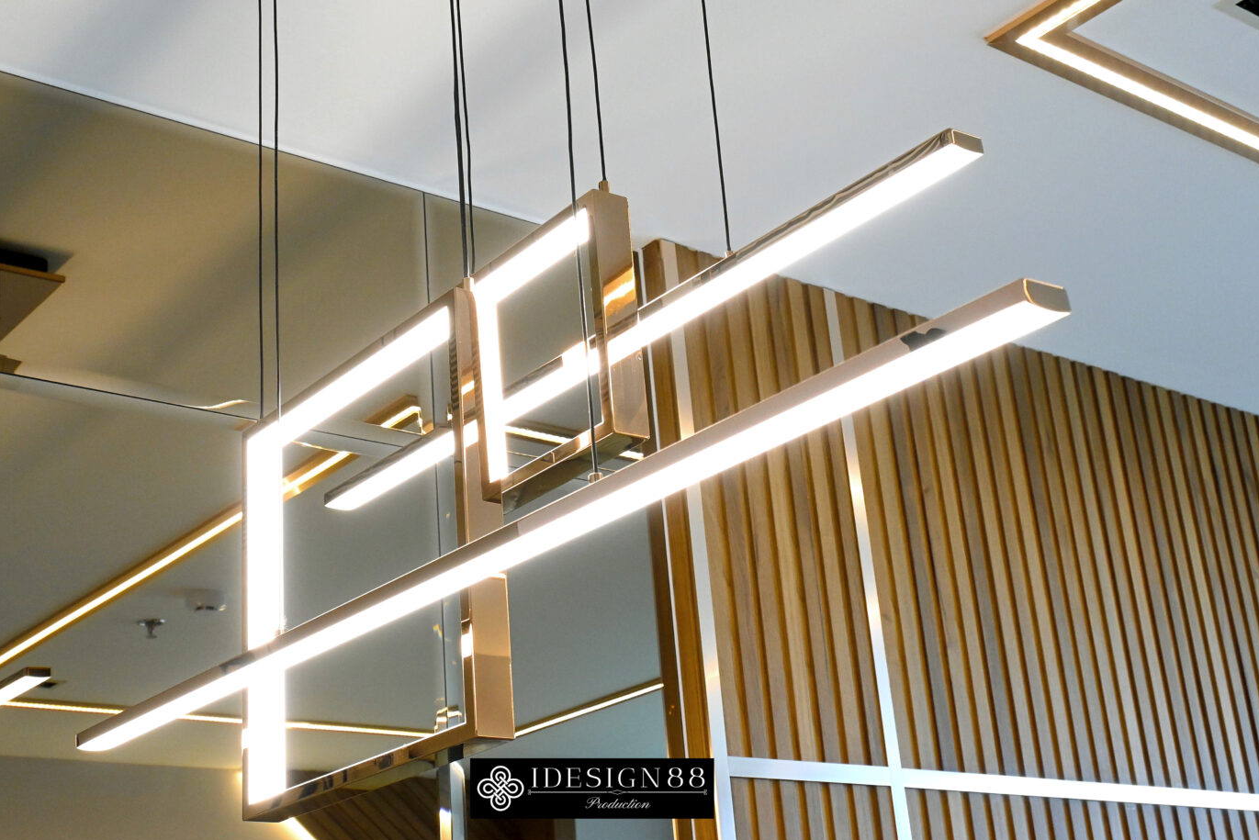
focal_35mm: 49
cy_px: 380
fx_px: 1714
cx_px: 587
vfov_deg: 27.5
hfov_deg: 40.3
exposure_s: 1/80
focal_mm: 28
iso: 1600
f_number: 8
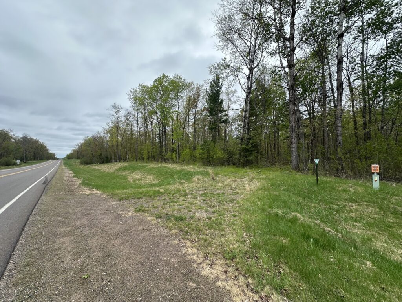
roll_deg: -0.3
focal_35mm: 14
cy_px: 151
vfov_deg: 85.7
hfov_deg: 102.1
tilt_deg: +2.6
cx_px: 201
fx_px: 163
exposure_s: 1/895
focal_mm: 2.22
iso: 40
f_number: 2.2
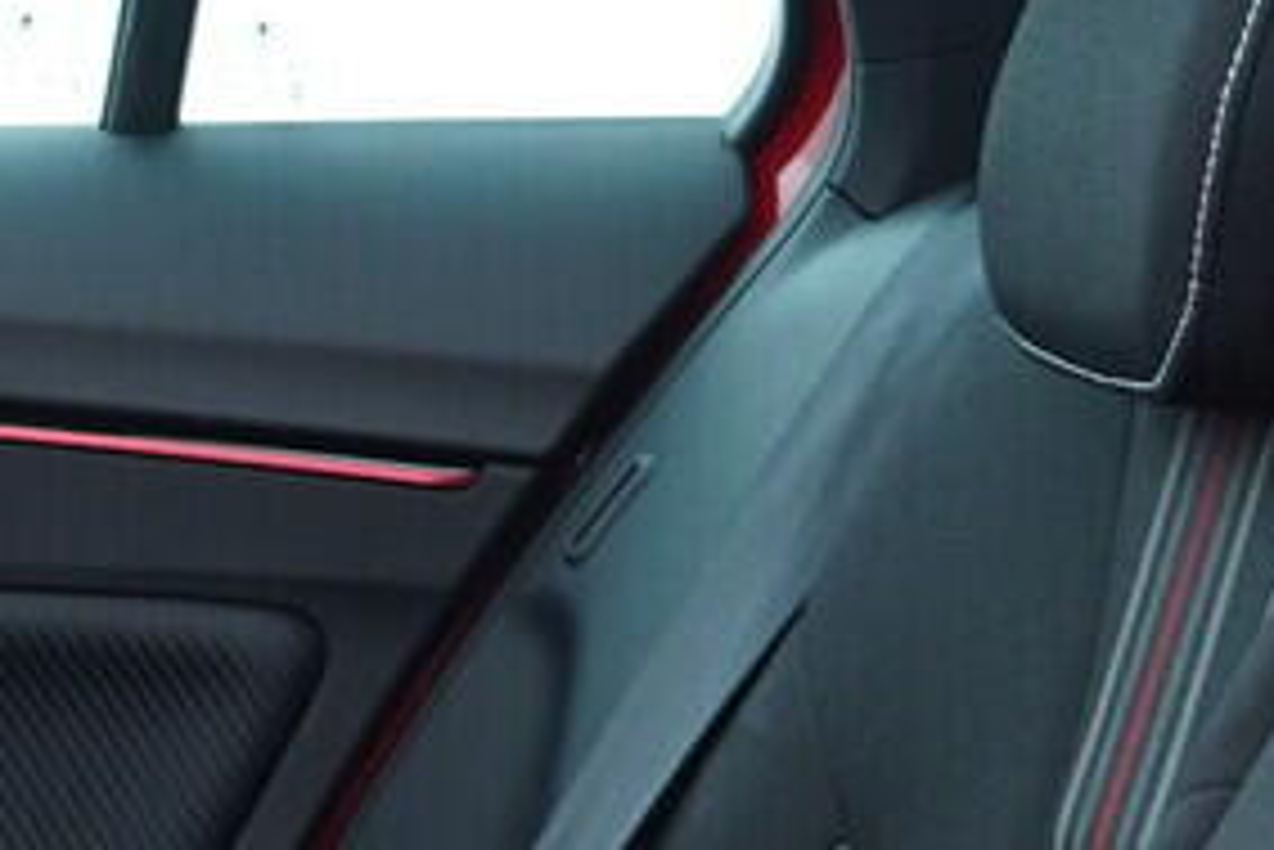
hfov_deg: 11.1
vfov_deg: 7.2
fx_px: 6479
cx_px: 0
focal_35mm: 183
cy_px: 1713
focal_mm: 24
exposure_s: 1/40
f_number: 2.8
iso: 400
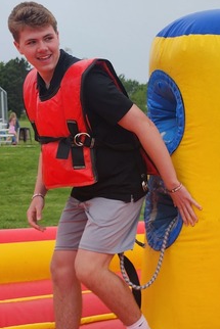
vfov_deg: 26.6
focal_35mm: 76
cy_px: 206
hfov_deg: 17.7
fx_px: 696
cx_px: 196
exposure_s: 1/771
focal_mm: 6.4
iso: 12
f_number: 1.8
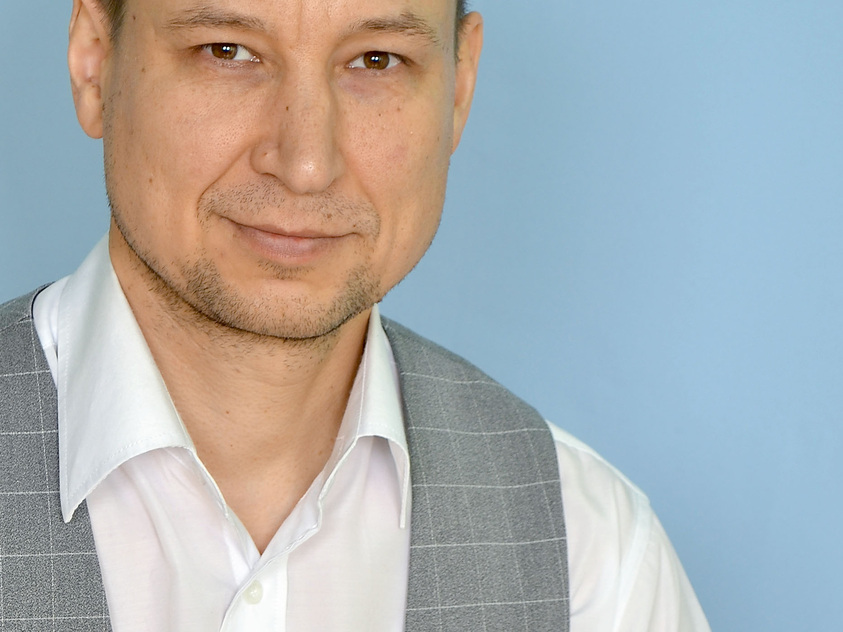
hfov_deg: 13.8
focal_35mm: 143
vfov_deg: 10.3
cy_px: 505
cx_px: 217
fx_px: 3482
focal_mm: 40
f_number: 5.6
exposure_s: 1/200
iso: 200
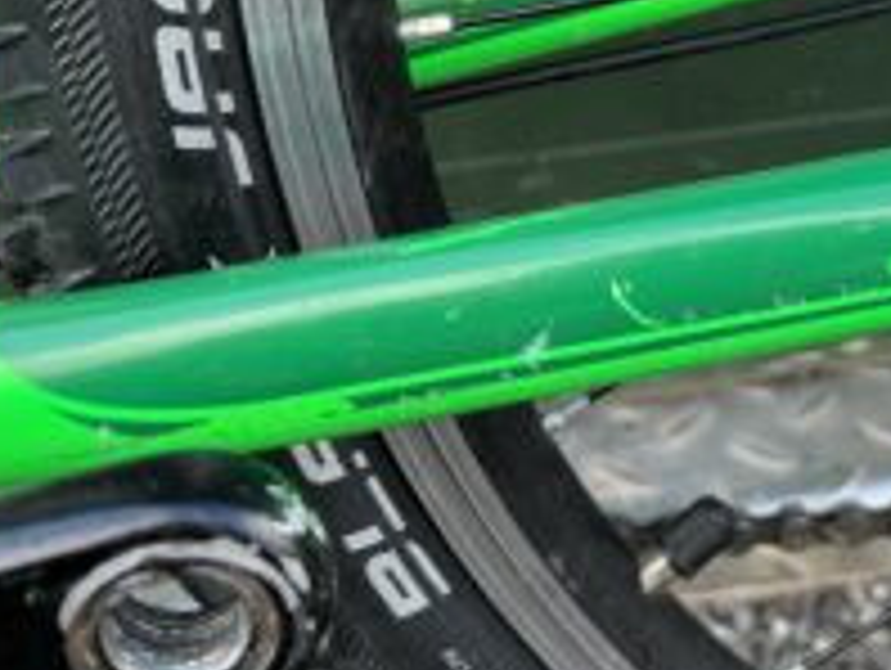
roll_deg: +3.7
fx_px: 1624
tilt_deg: -23.9
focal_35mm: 63
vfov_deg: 22.8
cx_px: 878
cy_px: 72
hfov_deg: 28.9
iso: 40
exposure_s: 1/159
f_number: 1.6
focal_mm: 5.1
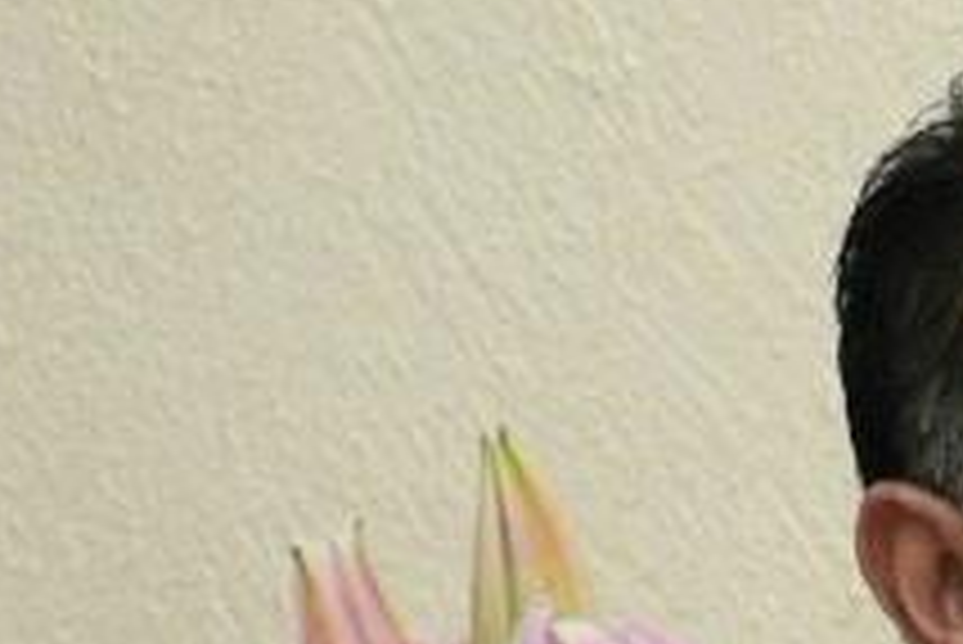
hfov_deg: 2.4
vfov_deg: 1.6
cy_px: 90
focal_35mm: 846
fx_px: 22645
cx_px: 2871
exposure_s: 1/100
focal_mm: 75
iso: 1600
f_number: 5
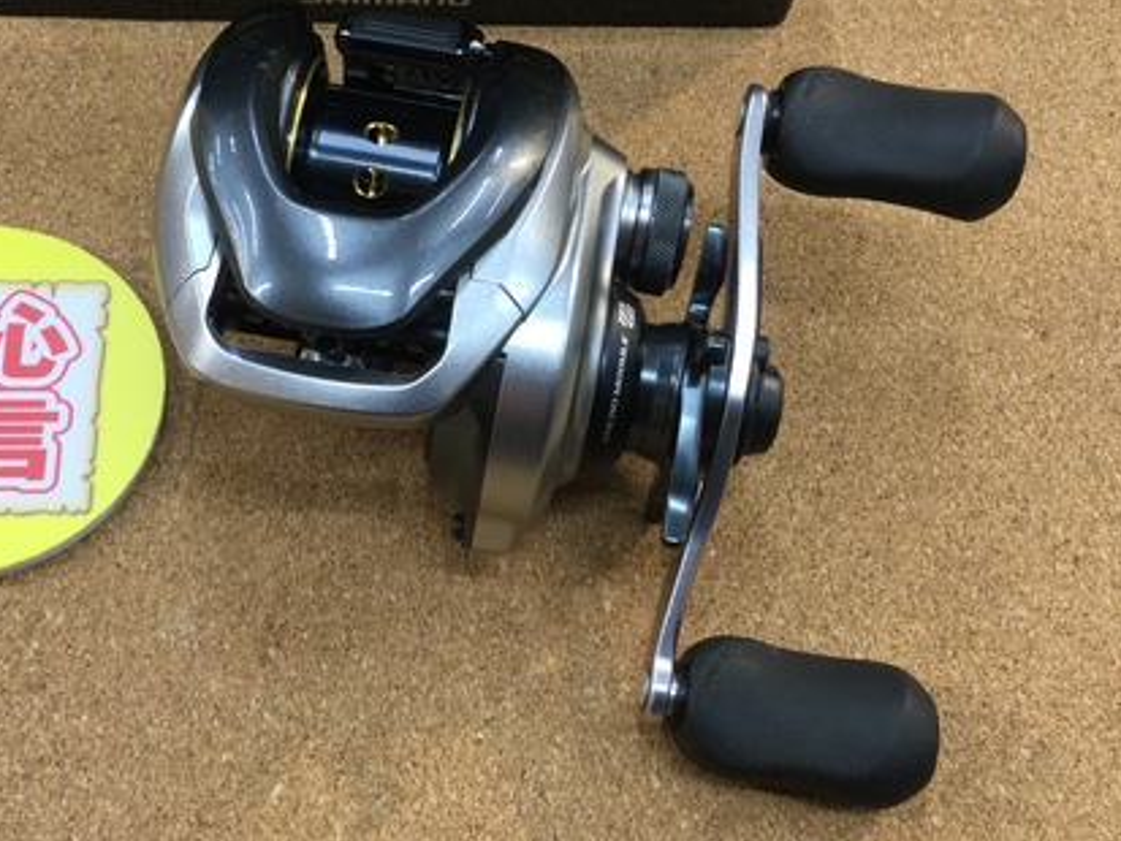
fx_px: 1458
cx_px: 448
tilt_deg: -64.8
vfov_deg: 32.2
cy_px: 372
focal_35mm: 45
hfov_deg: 41.9
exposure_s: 1/30
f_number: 2.4
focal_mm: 3.3
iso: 32
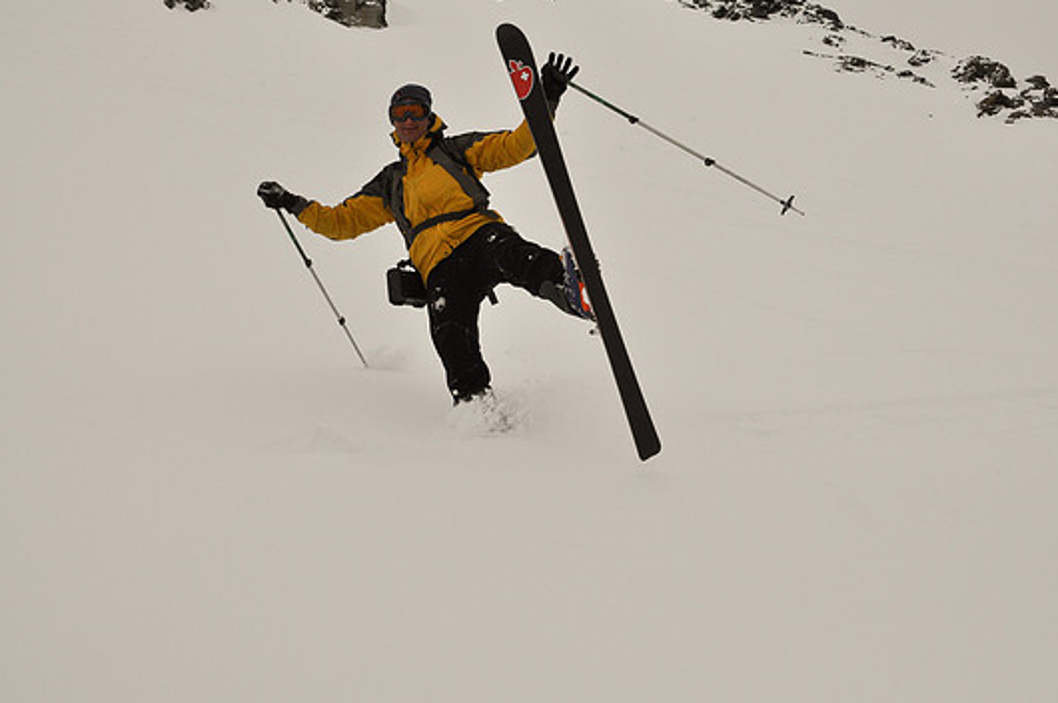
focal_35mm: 46
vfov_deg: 29.2
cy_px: 333
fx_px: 1350
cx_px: 573
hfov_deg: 42.8
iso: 320
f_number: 13
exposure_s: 1/1000
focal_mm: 28
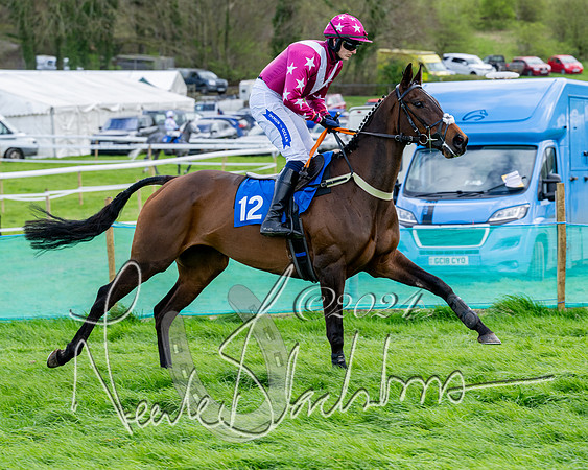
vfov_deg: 11.4
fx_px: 2352
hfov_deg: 14.2
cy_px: 234
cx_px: 311
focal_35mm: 135
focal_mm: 105
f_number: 5
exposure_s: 1/800
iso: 400
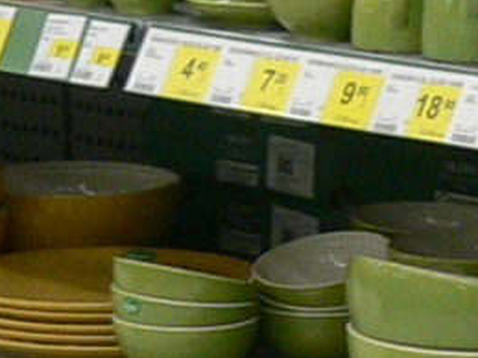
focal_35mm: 277
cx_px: 541
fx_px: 3823
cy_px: 279
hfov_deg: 7.1
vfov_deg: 5.4
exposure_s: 1/25
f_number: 2.8
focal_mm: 5.8
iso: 100
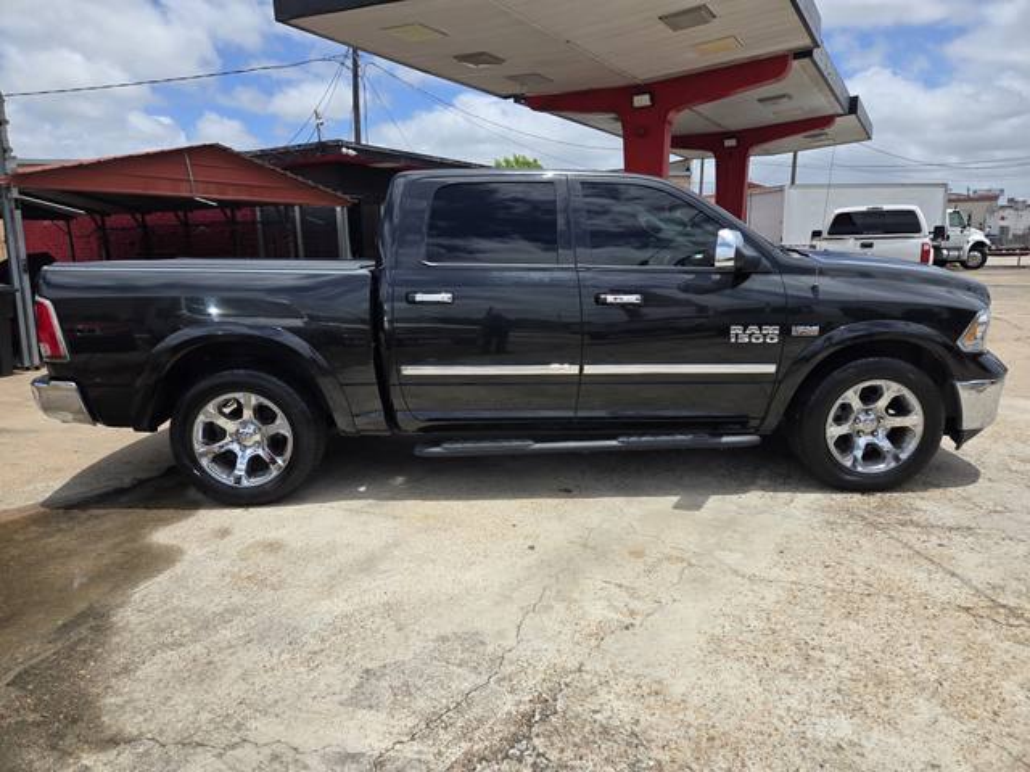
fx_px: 684
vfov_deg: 58.9
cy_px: 386
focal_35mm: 23
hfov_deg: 73.9
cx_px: 515
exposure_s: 1/2082
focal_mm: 5.4
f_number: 1.8
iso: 25
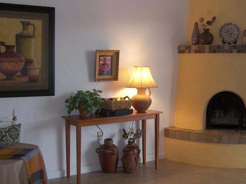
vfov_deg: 24.8
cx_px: 121
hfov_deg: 32.7
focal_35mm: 59
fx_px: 419
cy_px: 85
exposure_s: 1/40
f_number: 3.2
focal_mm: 8.3
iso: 100
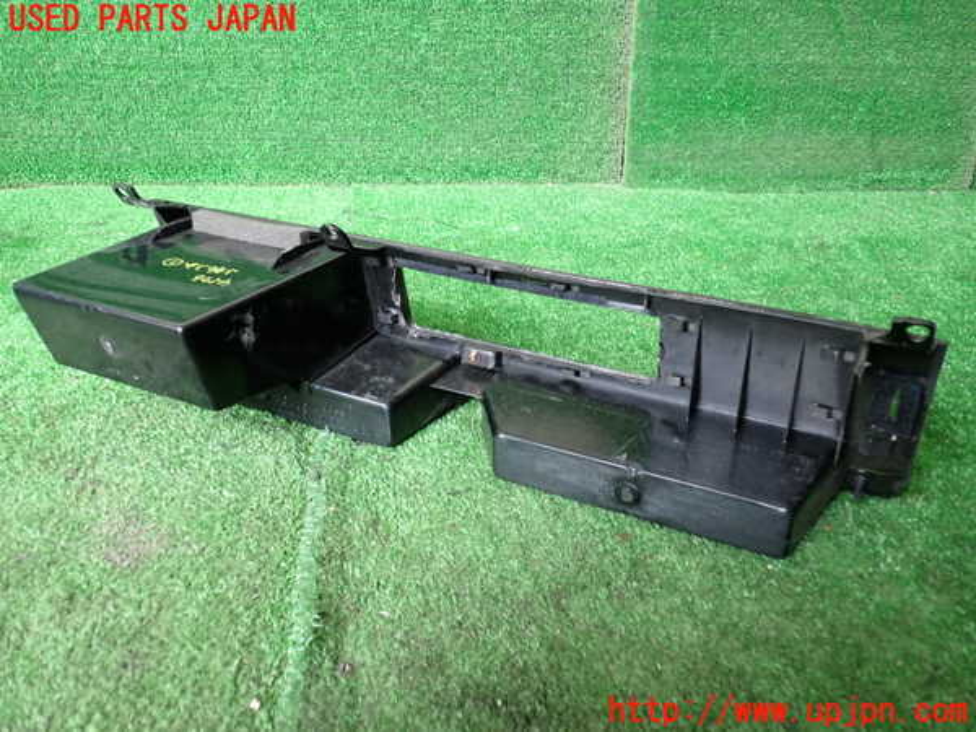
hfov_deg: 60.0
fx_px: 846
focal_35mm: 30
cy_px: 366
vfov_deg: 46.8
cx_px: 488
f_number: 2.3
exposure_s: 1/50
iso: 200
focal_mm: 5.4
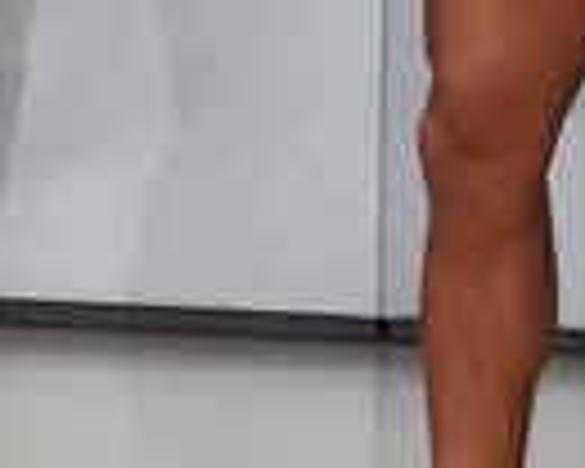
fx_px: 19513
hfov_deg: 1.7
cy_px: -351
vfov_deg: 1.4
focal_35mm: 1127
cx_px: -1136
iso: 6400
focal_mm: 135
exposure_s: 1/400
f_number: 5.6
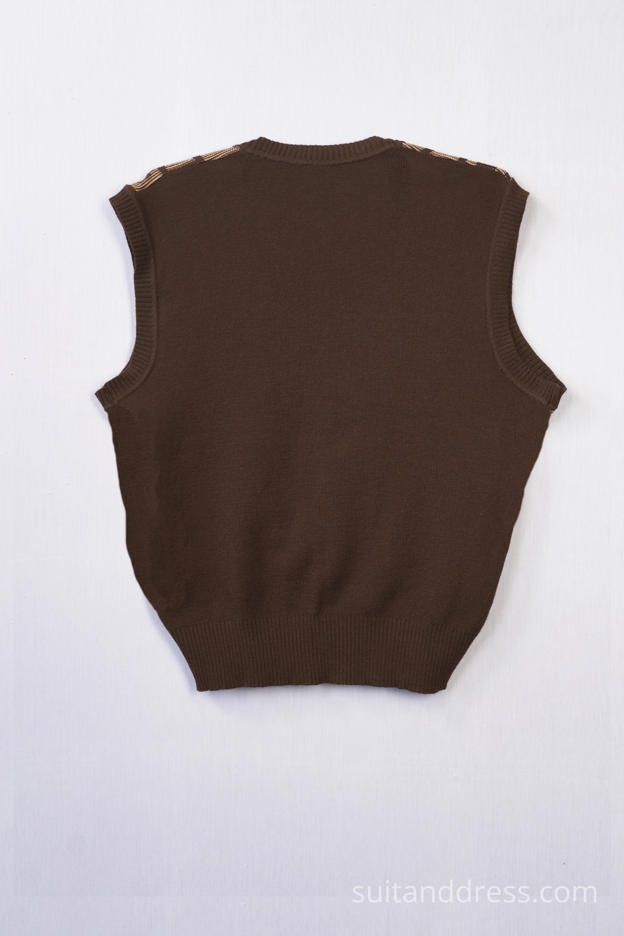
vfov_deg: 41.1
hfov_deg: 28.1
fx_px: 1248
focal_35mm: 48
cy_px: 468
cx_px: 312
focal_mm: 32
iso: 320
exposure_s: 1/50
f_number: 7.1
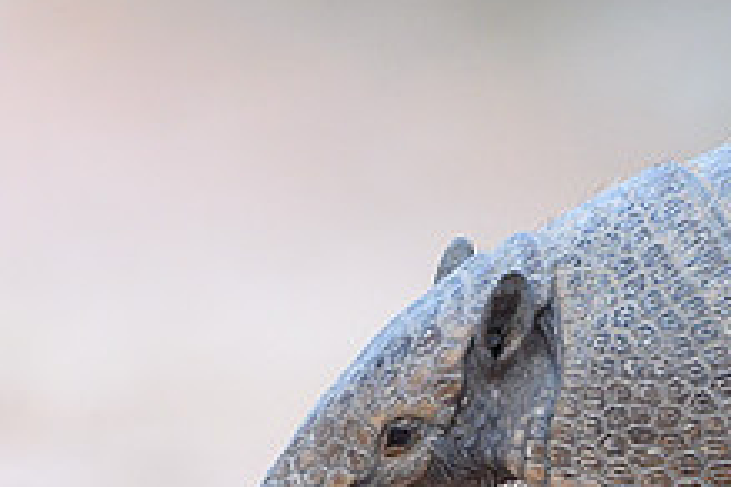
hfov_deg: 1.2
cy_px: 357
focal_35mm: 1690
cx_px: 408
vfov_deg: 0.8
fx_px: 34314
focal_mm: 500
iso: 2500
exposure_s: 1/640
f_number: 4
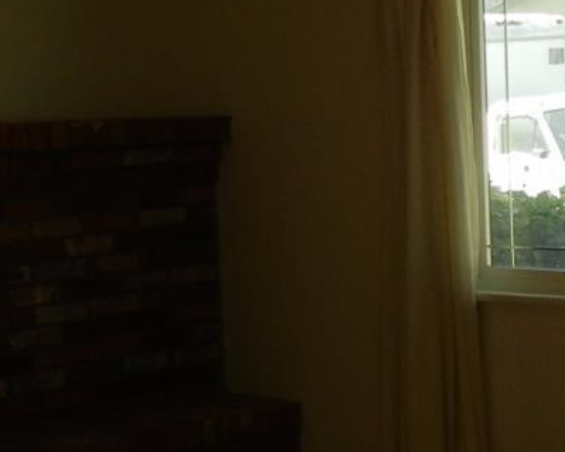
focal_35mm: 110
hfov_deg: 16.0
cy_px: 191
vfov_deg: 14.0
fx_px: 1839
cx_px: 841
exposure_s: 1/174
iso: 160
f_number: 3.5
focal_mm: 5.4
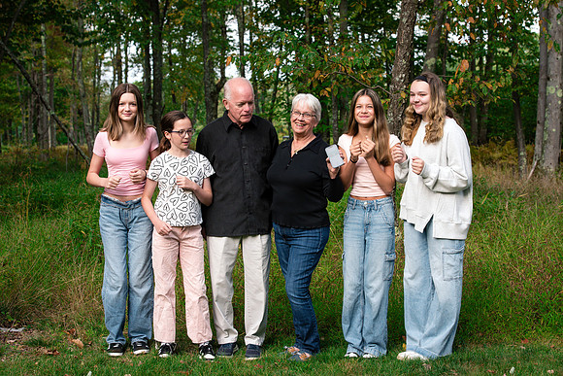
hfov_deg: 27.8
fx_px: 1138
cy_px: 184
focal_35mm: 73
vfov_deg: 18.7
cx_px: 290
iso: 640
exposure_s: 1/250
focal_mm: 70
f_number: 8
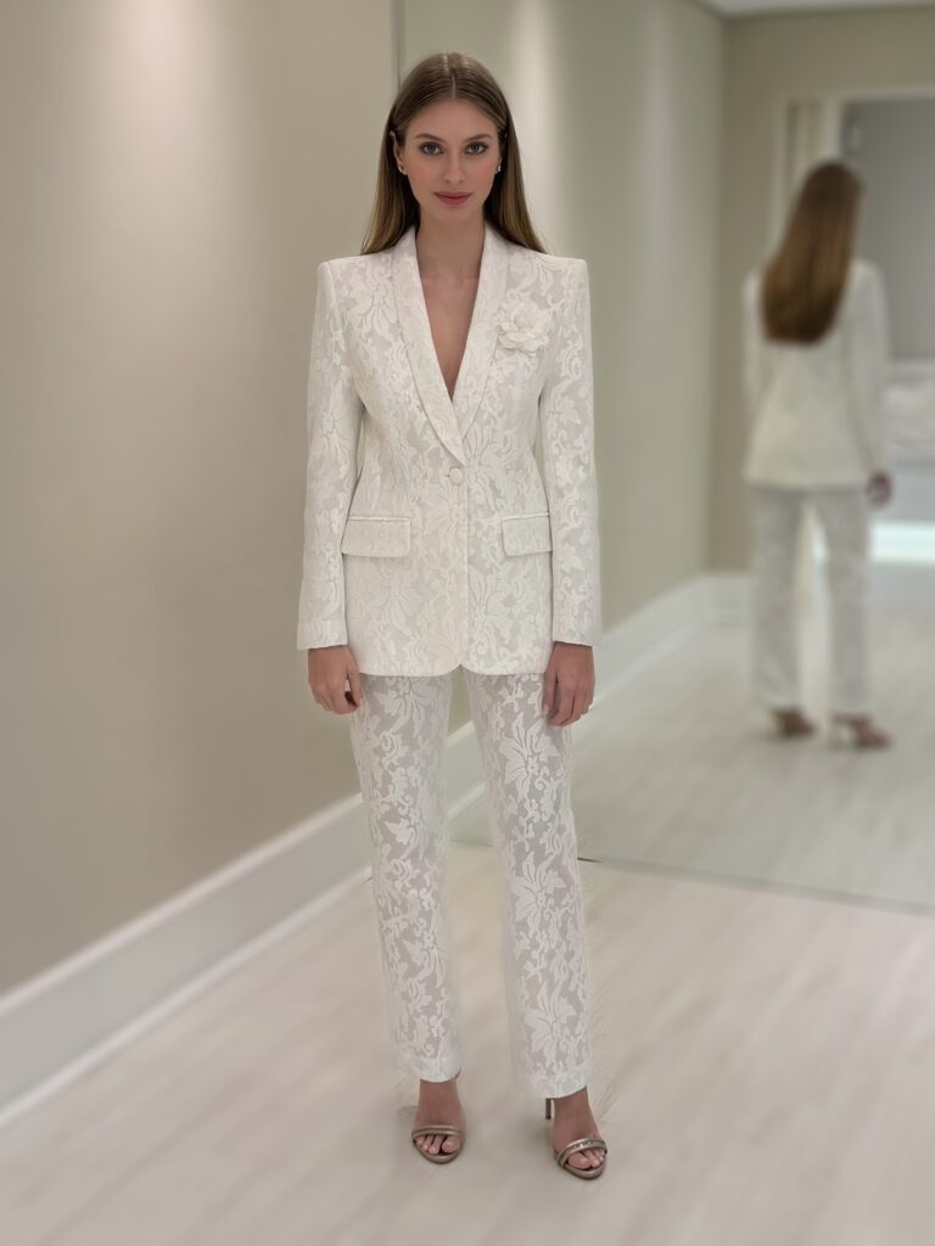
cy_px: 623
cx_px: 468
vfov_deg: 71.6
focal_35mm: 24
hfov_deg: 56.8
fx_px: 864
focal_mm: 6.76
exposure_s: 1/120
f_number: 1.78
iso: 64
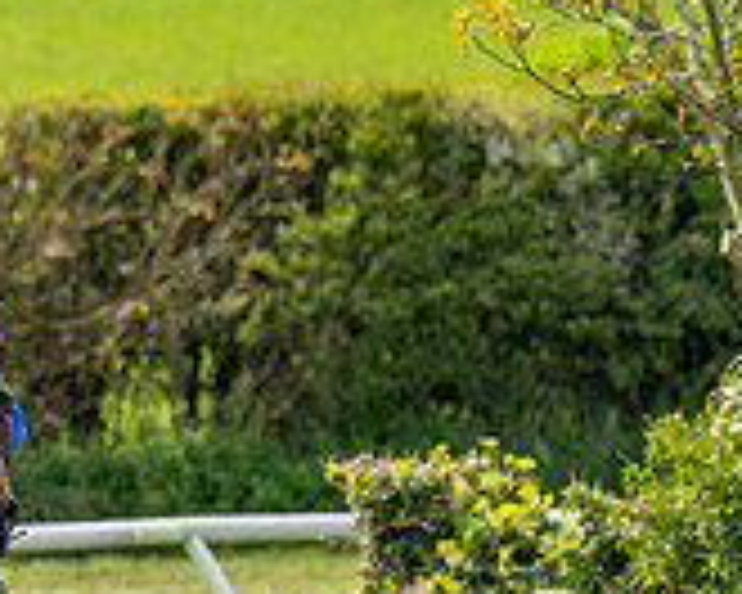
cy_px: 693
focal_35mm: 1330
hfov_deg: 1.5
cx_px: -259
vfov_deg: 1.2
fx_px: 29207
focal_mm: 175
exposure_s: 1/1600
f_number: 4
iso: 200
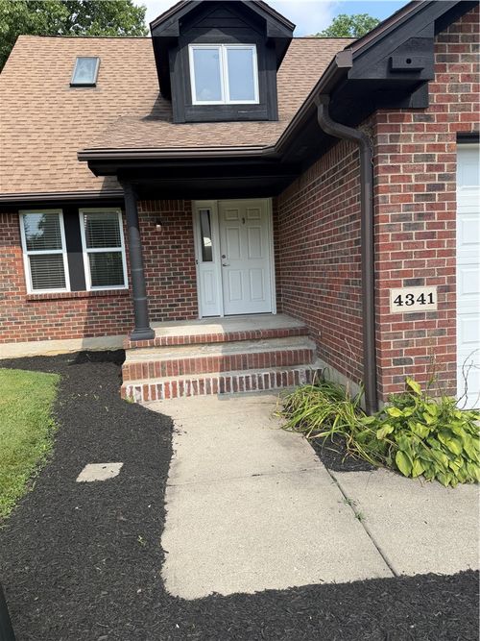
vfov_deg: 71.6
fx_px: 444
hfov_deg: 56.8
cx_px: 240
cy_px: 320
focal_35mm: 24
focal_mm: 6.76
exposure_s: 1/2299
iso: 80
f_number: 1.78
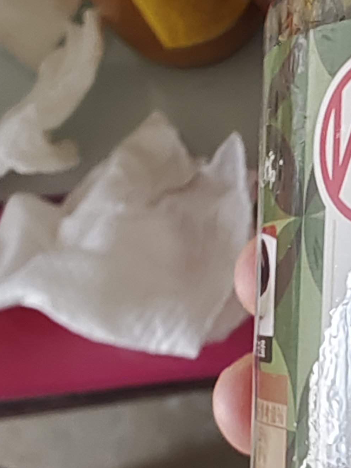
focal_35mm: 70
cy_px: 158
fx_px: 946
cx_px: 445
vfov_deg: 27.6
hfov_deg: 19.5
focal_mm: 2.59
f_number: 2.2
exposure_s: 1/33.3
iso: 263
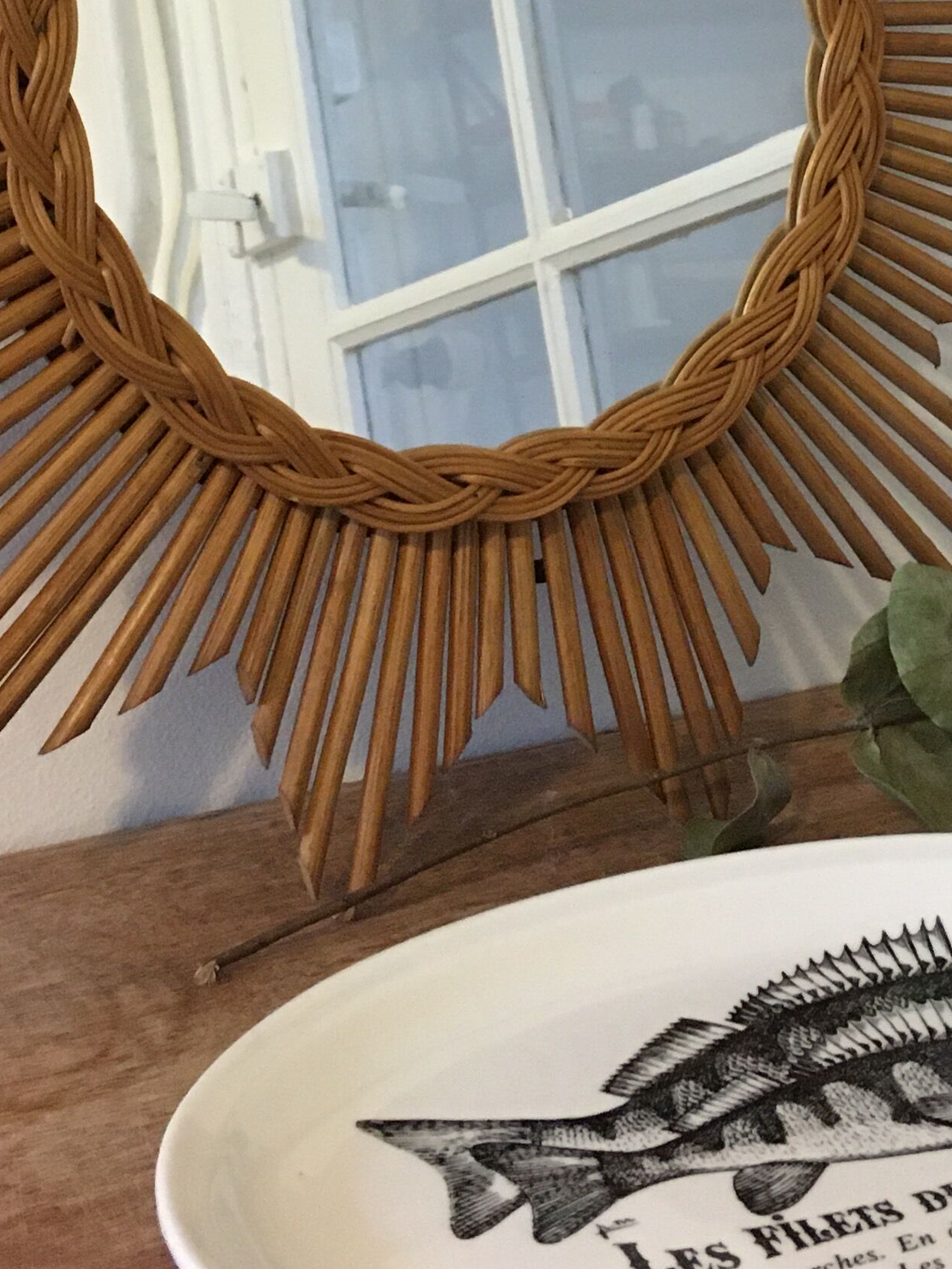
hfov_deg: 20.9
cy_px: 94
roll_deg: -1.6
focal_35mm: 70
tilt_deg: -9.2
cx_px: 659
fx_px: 2566
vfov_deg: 26.7
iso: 200
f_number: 2.2
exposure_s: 1/25
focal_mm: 4.15
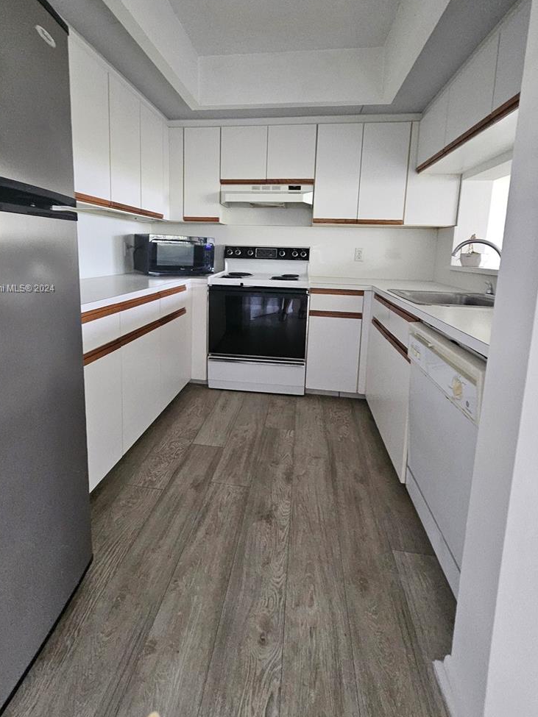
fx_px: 332
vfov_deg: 93.3
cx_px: 251
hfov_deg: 78.0
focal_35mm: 16
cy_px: 289
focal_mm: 1.74
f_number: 2.2
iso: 400
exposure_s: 1/30
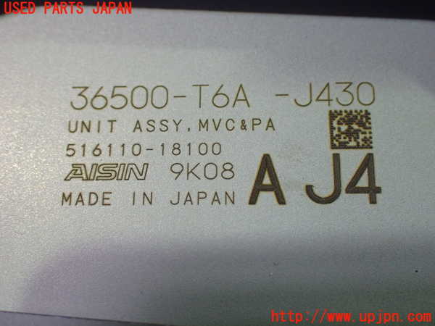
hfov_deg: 42.9
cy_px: 163
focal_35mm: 44
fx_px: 553
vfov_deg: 32.9
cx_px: 218
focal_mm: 7.84
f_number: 2.9
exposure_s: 1/100
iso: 800
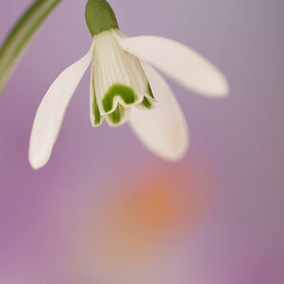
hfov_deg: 5.5
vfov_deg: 5.5
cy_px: 79
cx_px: -61
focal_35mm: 318
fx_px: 2952
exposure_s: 1/200
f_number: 2.8
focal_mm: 150
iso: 50
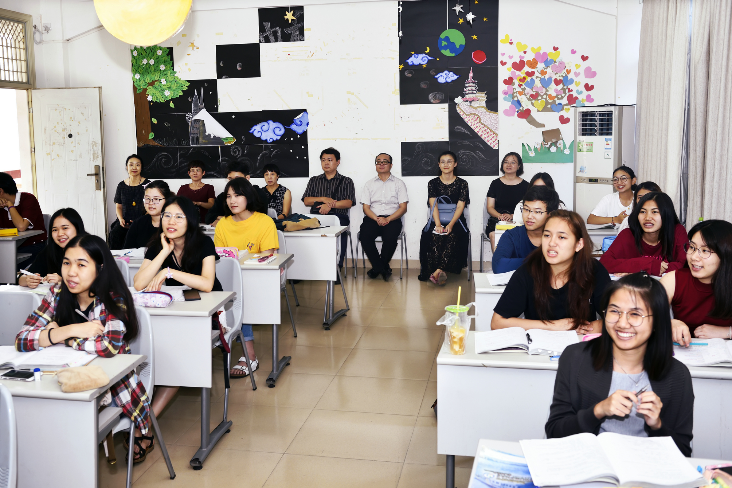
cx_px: 366
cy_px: 244
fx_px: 691
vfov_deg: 38.9
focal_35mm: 34
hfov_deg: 55.8
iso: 500
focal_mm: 34
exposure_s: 1/100
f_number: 4.5
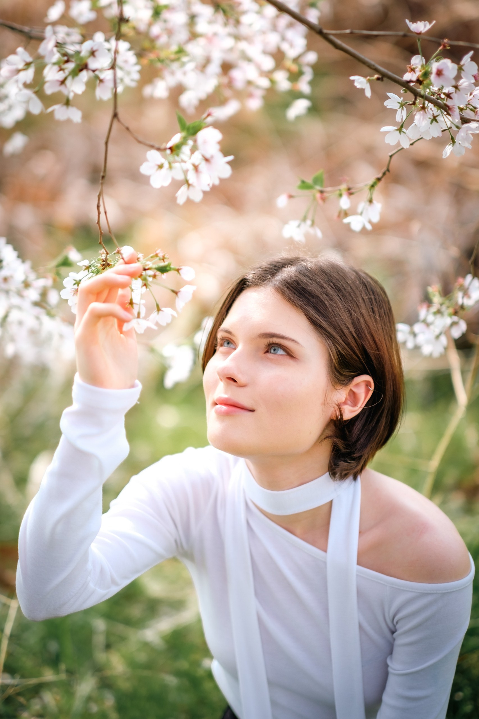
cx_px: 240
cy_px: 360
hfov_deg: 16.3
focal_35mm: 84
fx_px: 1676
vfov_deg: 24.2
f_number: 1.2
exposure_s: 1/8000
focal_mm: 56
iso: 200
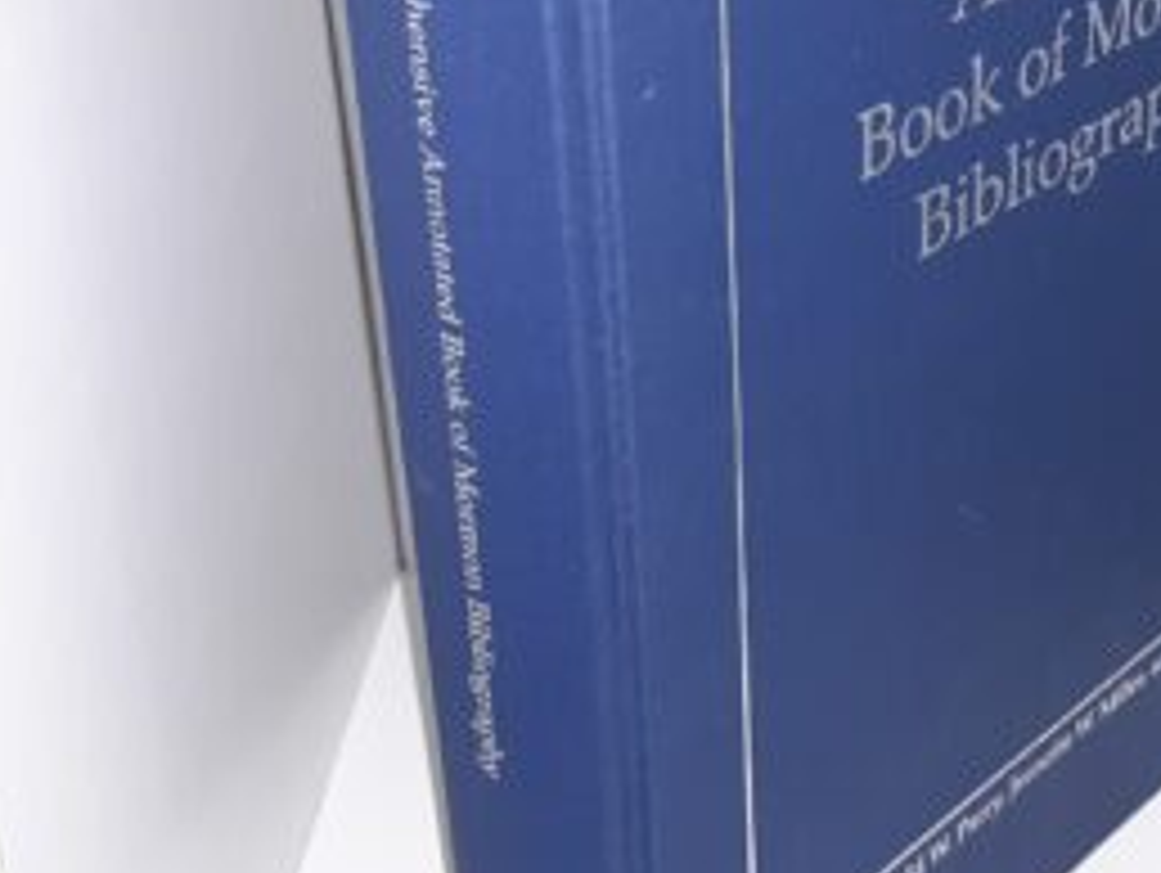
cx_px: 904
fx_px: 2182
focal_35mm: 65
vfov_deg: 22.5
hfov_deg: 29.2
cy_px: 252
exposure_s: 1/40
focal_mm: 3.7
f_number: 1.7
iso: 64
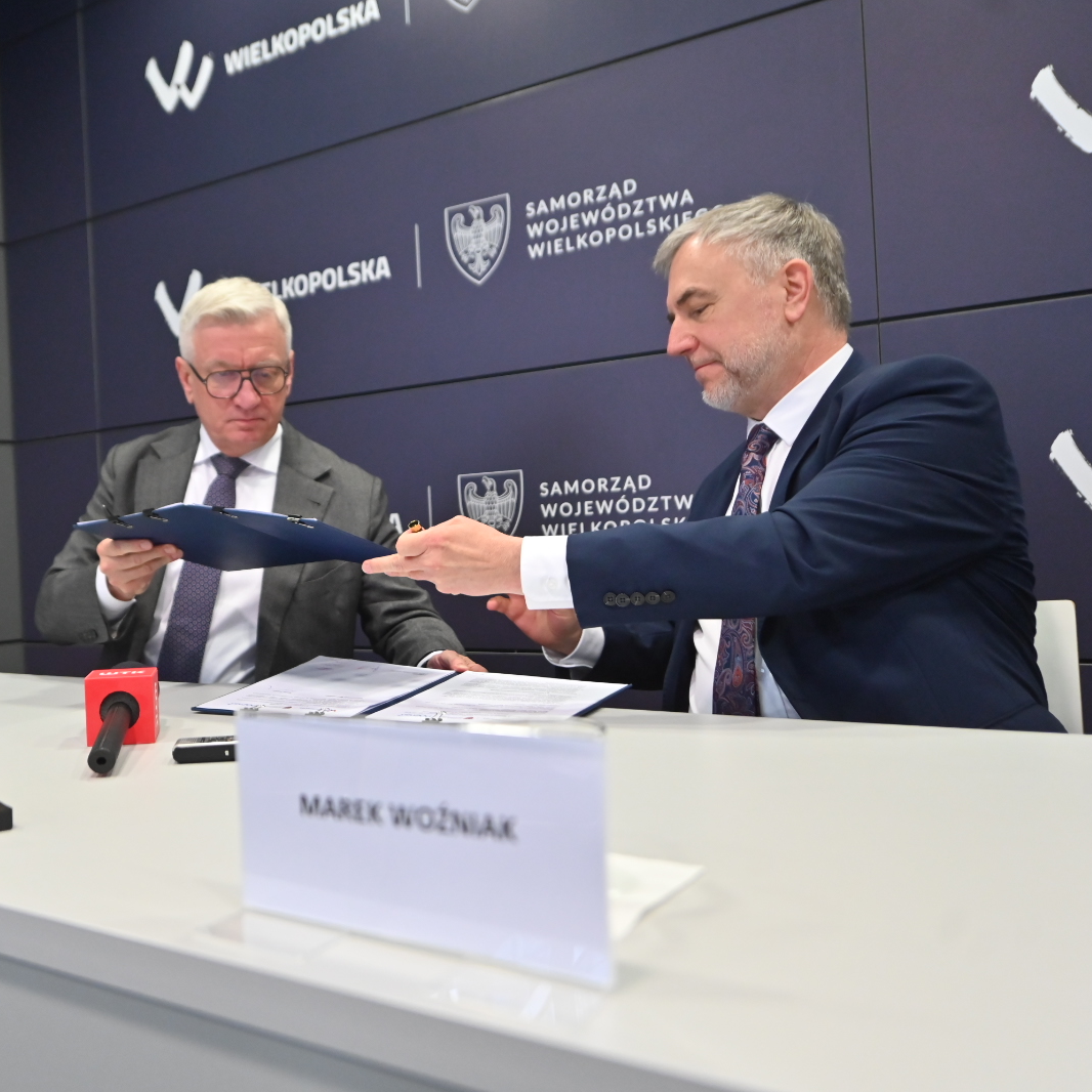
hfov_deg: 51.1
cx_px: 329
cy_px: 551
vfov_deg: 52.5
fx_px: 1106
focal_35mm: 31
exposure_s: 1/400
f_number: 2.8
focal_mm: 24
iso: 2000
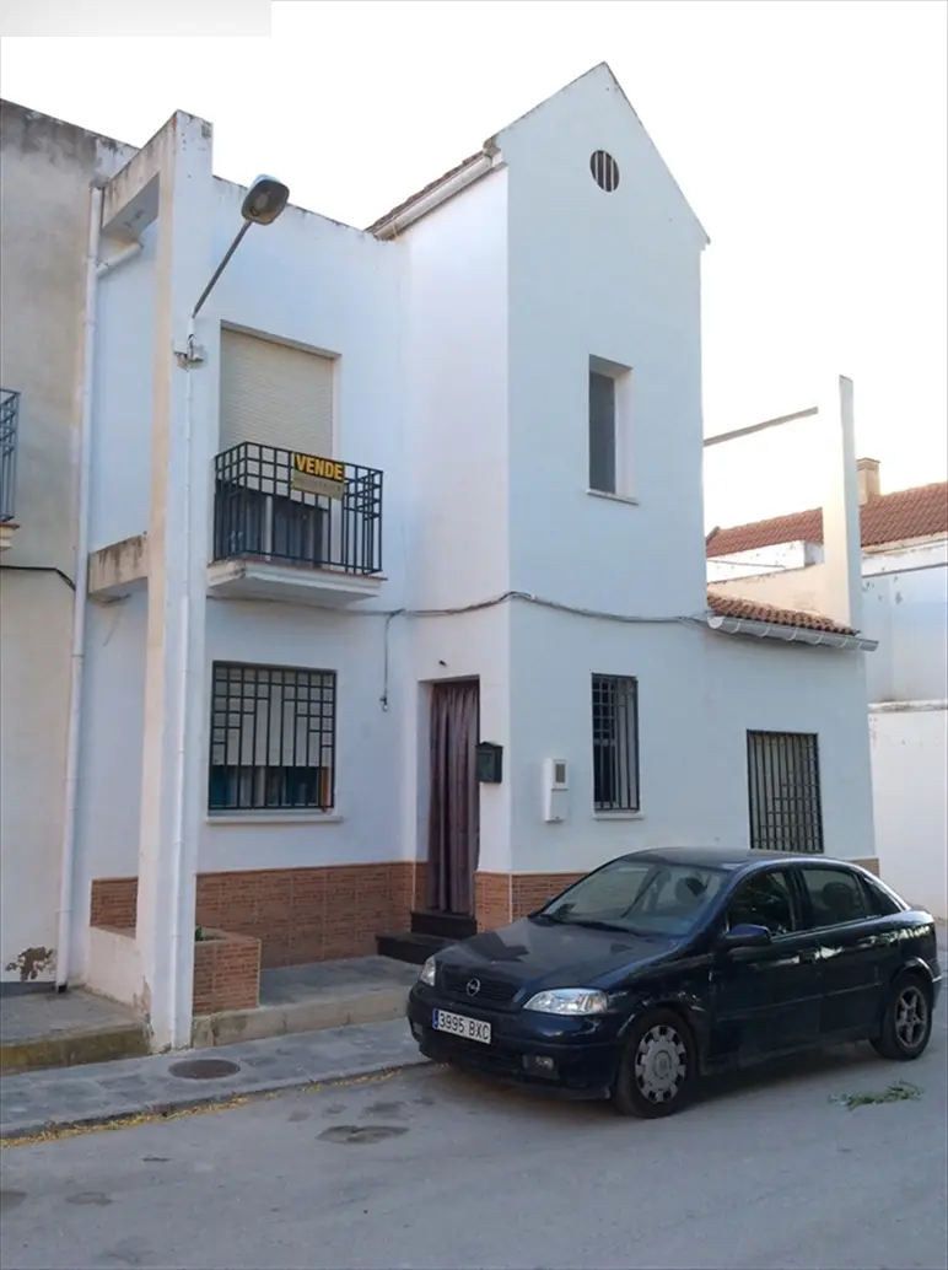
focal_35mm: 32
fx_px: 1172
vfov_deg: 56.9
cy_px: 635
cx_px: 474
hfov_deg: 44.0
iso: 32
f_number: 2.4
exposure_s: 1/100
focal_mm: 3.3
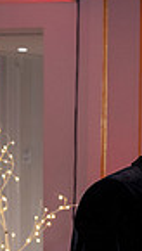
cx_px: 239
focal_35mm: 196
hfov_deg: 6.1
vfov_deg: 10.9
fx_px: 1307
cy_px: 256
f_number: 5
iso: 800
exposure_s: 1/50
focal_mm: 38
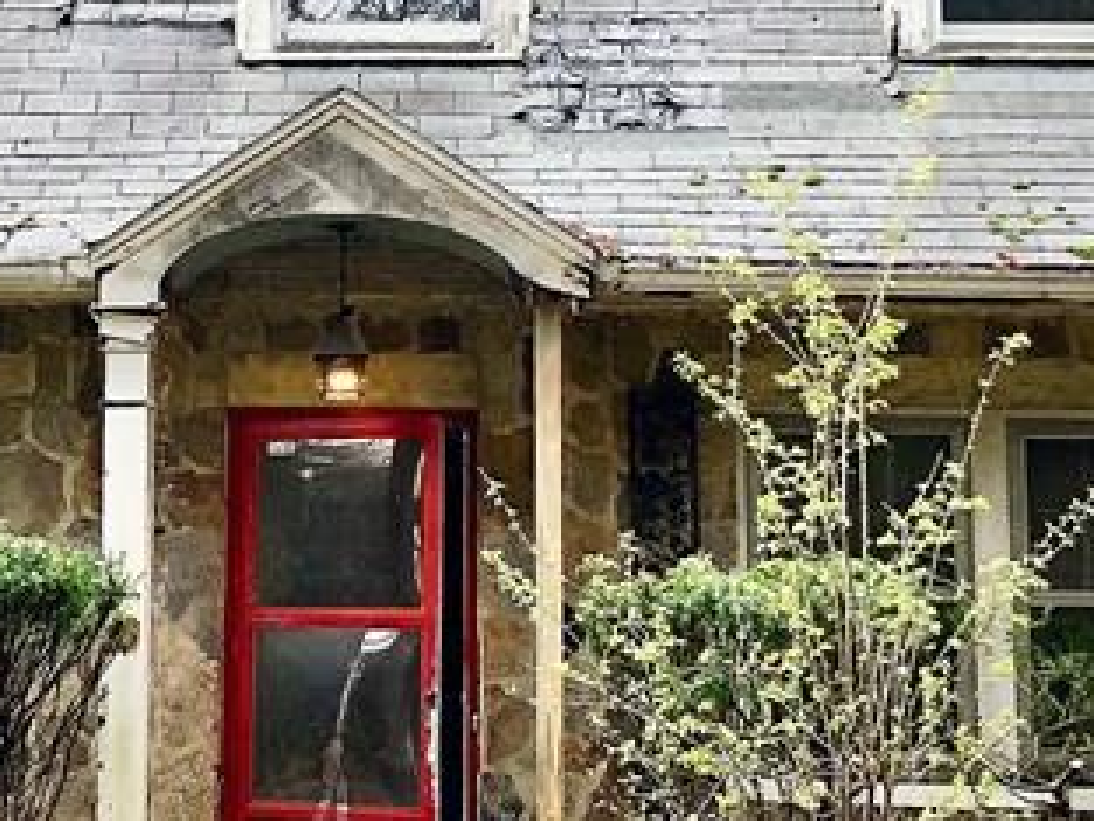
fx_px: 2908
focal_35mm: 92
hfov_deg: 21.1
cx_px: 281
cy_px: 270
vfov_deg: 16.0
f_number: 1.8
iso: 40
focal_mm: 3.99
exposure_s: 1/120
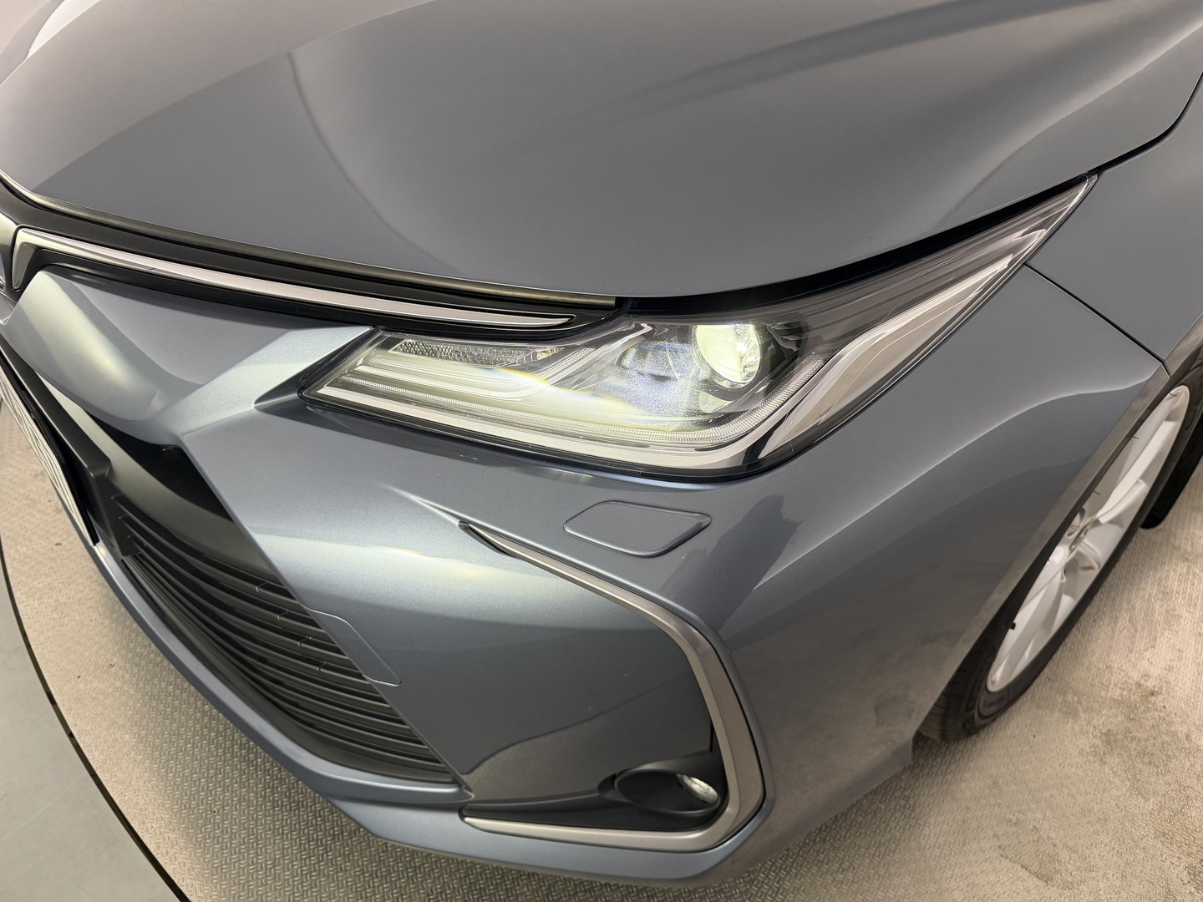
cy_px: 451
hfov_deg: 71.6
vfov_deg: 56.8
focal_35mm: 24
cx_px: 602
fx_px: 834
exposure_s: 1/196
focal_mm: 6.76
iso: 320
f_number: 1.78
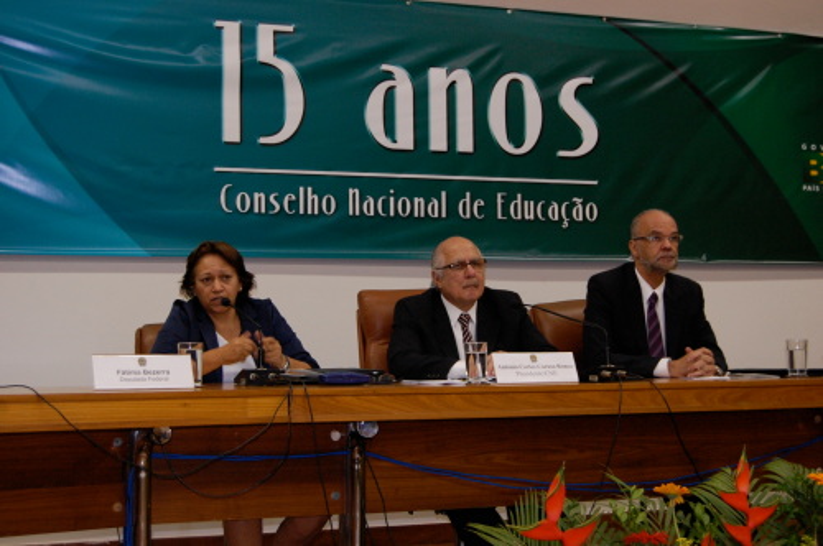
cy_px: 273
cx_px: 412
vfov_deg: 23.7
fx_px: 1301
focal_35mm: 57
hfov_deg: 35.1
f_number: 5.6
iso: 800
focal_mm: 38
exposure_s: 1/40
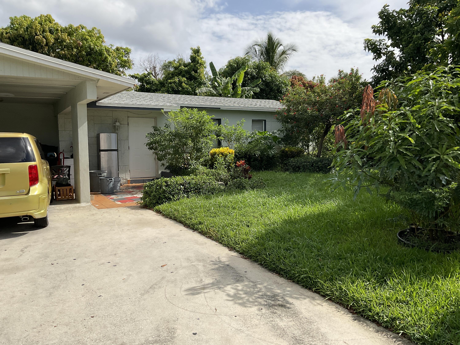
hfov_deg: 61.7
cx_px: 230
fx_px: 385
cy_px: 172
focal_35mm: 29
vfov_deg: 48.2
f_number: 1.8
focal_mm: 3
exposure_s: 1/2538
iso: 16
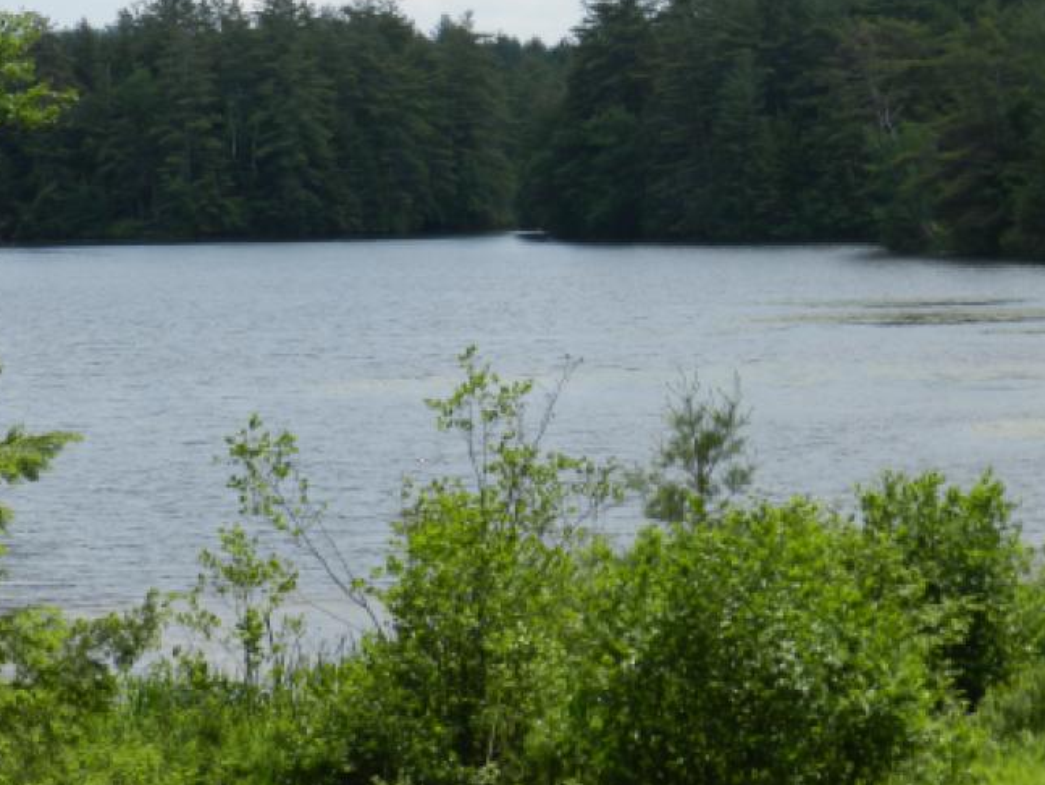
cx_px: 635
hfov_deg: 10.9
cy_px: 225
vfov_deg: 8.2
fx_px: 5497
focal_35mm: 182
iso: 160
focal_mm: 20.5
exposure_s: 1/800
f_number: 4.8
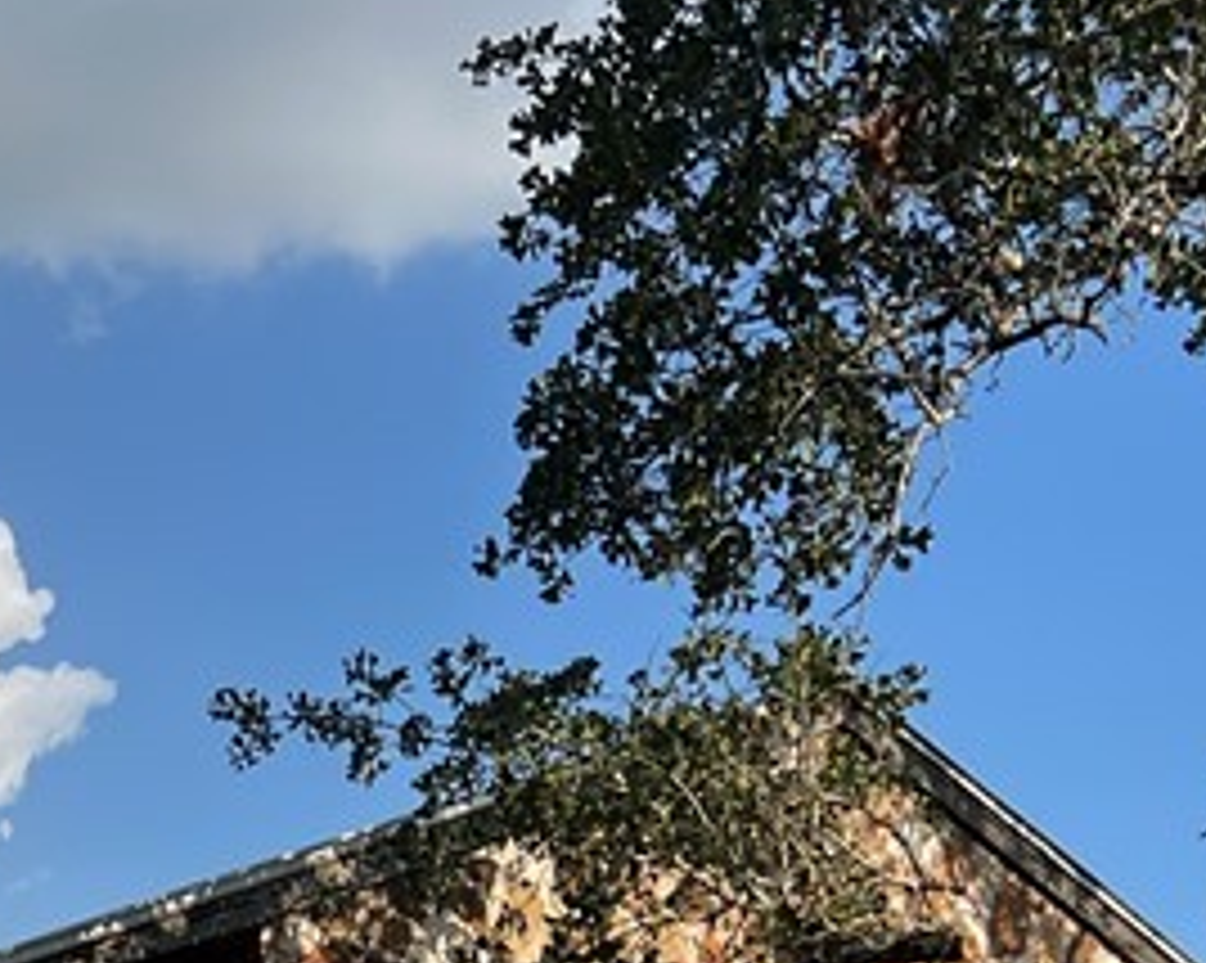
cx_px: -346
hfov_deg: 18.4
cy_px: 1670
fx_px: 3460
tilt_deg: +1.9
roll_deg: -0.9
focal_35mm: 97
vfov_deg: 14.2
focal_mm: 5.7
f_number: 1.5
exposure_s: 1/4274
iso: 50
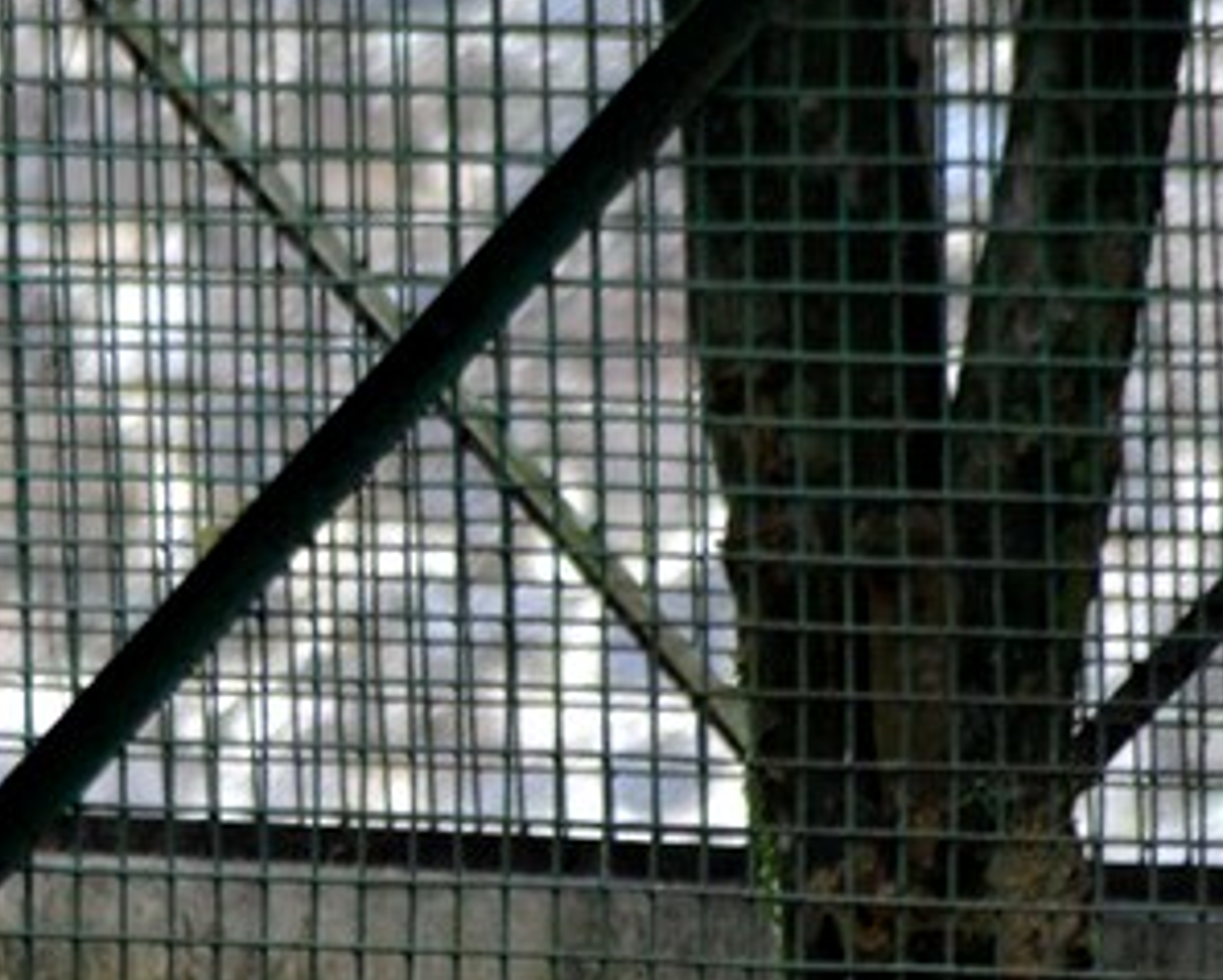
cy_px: 1023
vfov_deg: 1.9
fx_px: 28831
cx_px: -395
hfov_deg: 2.4
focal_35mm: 796
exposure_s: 1/320
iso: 1800
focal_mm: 300
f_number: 5.6
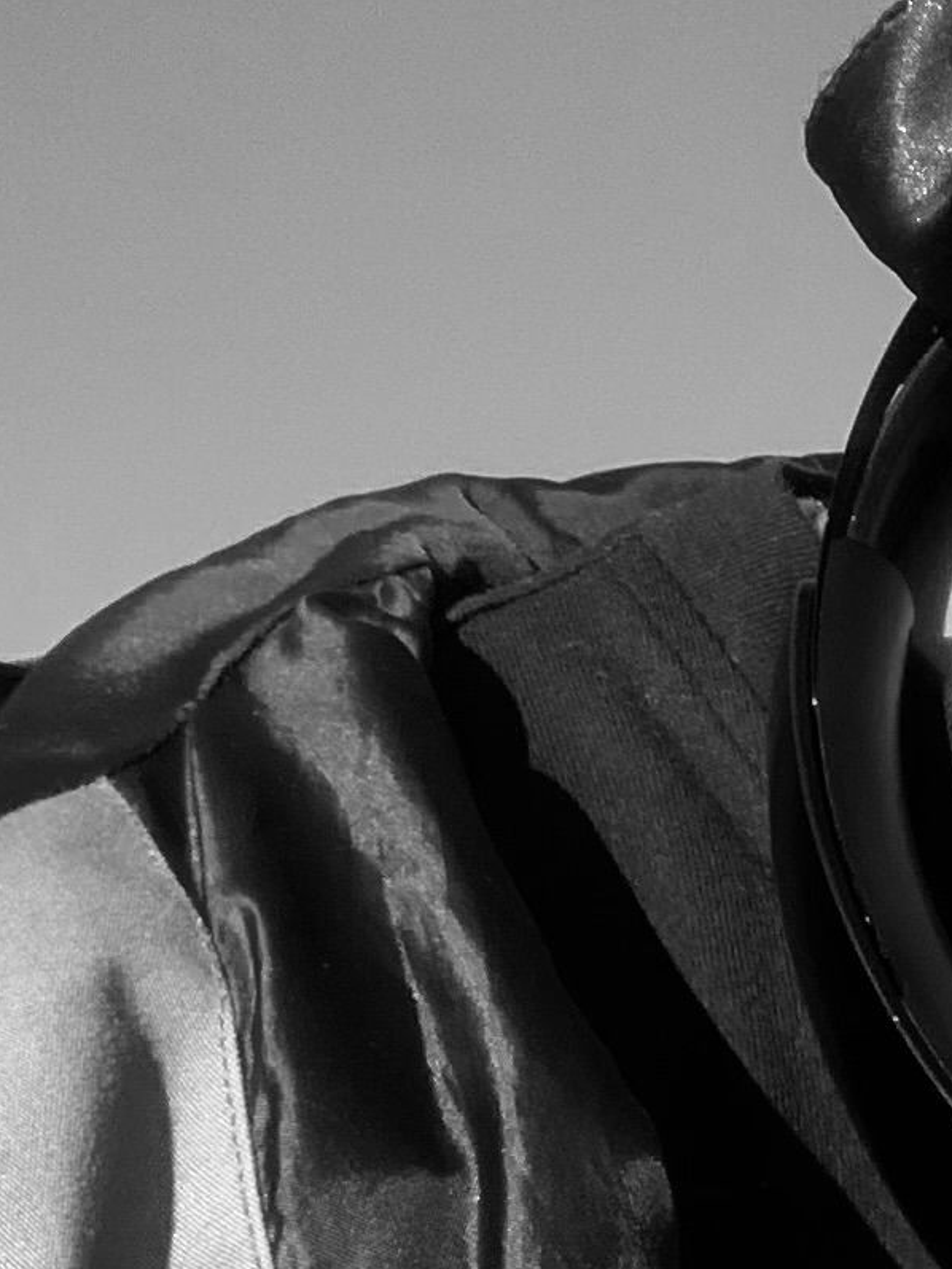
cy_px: 73
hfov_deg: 11.6
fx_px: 4546
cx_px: 1315
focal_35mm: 124
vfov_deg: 15.7
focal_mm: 2.87
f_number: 2.2
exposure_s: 1/121
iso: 20
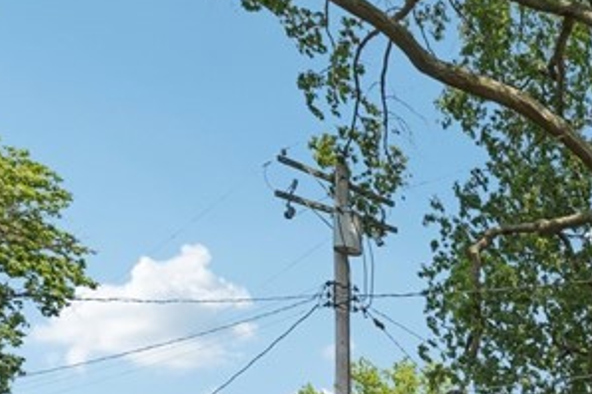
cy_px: 642
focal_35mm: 51
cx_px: 866
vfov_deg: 21.0
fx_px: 838
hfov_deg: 27.8
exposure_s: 1/250
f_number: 8
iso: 200
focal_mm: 14
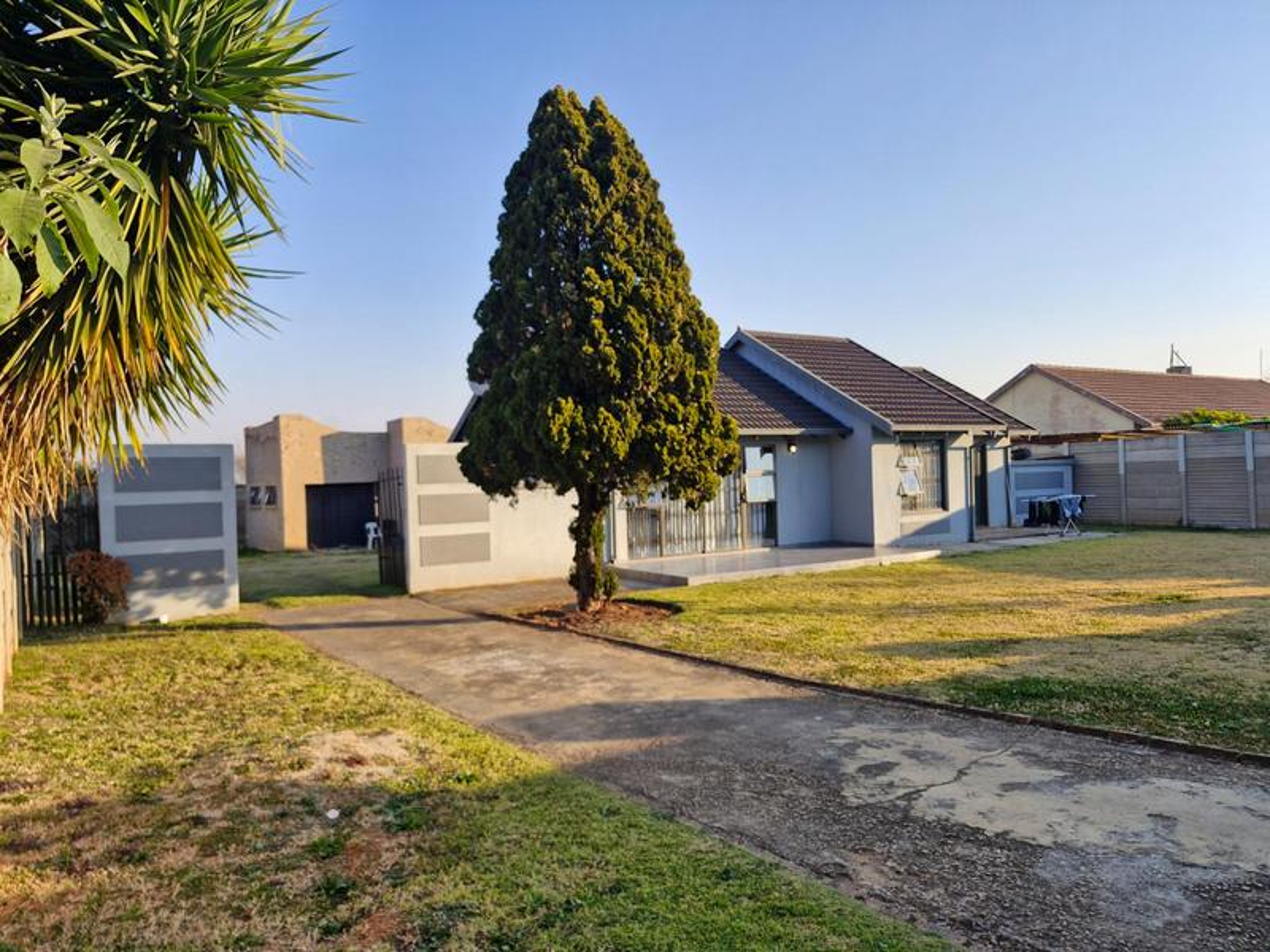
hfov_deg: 73.9
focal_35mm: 23
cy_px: 476
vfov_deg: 58.9
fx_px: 844
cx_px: 635
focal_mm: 5.54
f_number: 1.8
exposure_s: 1/461
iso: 50
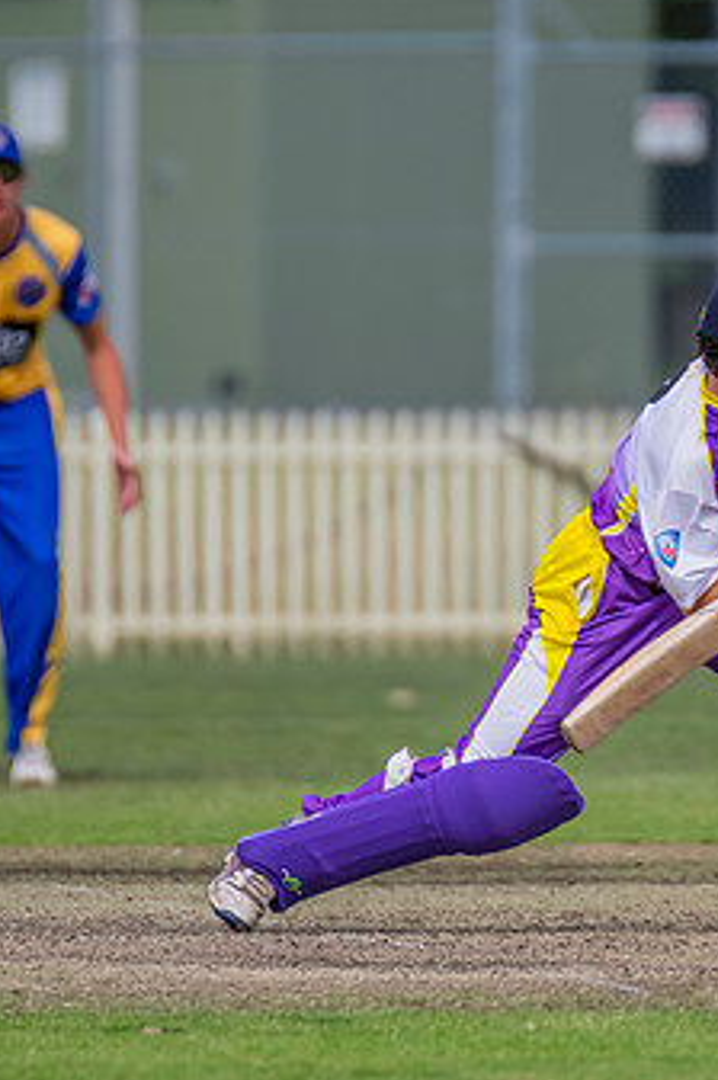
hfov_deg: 1.3
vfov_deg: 1.9
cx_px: 503
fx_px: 32524
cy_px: 503
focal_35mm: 1085
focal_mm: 600
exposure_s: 1/2500
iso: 800
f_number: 6.3
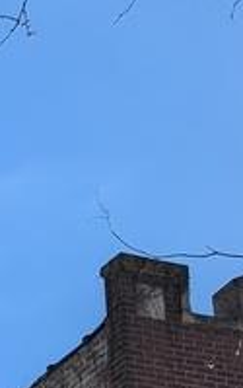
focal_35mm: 138
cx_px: -438
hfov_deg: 8.3
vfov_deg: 11.7
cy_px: 987
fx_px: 1457
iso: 21
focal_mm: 6.9
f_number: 1.68
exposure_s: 1/1745
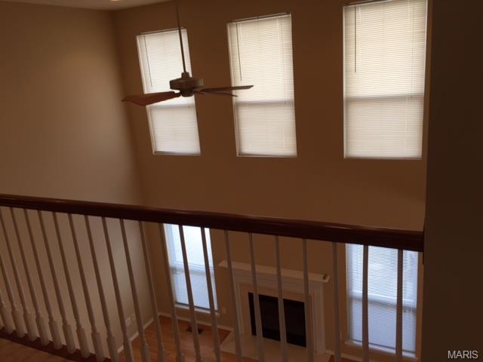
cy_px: 181
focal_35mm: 29
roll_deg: +3.7
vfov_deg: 48.2
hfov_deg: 61.7
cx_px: 242
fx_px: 405
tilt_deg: -15.7
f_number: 2.2
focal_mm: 4.15
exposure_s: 1/120
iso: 50
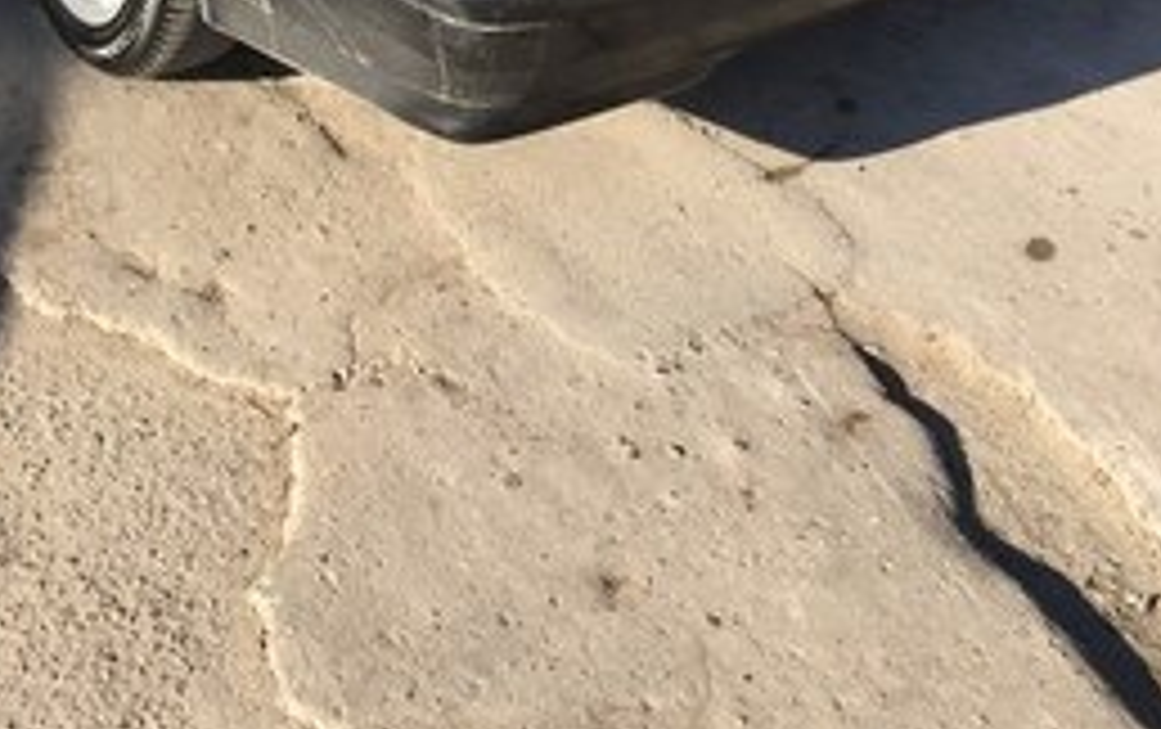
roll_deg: -2.0
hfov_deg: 34.1
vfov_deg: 20.2
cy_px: -225
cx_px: 356
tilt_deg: -18.2
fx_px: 1869
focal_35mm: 59
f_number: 2.2
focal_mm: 4.15
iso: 32
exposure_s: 1/534
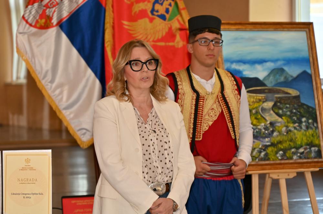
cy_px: 107
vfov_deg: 10.1
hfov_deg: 15.2
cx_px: 162
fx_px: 1210
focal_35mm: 135
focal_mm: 135
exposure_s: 1/200
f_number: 6.3
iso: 800
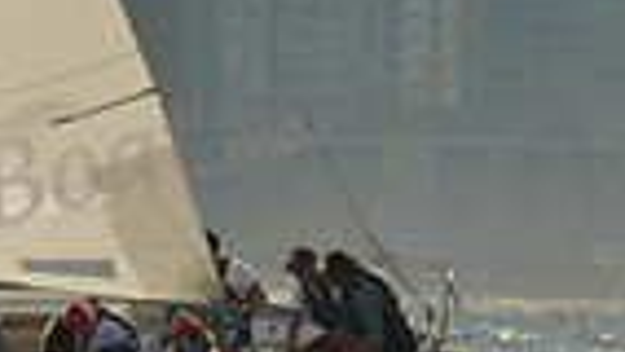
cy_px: 24
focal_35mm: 1717
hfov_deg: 1.3
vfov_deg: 0.7
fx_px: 28466
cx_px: -524
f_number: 10
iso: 320
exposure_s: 1/1250
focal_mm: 400
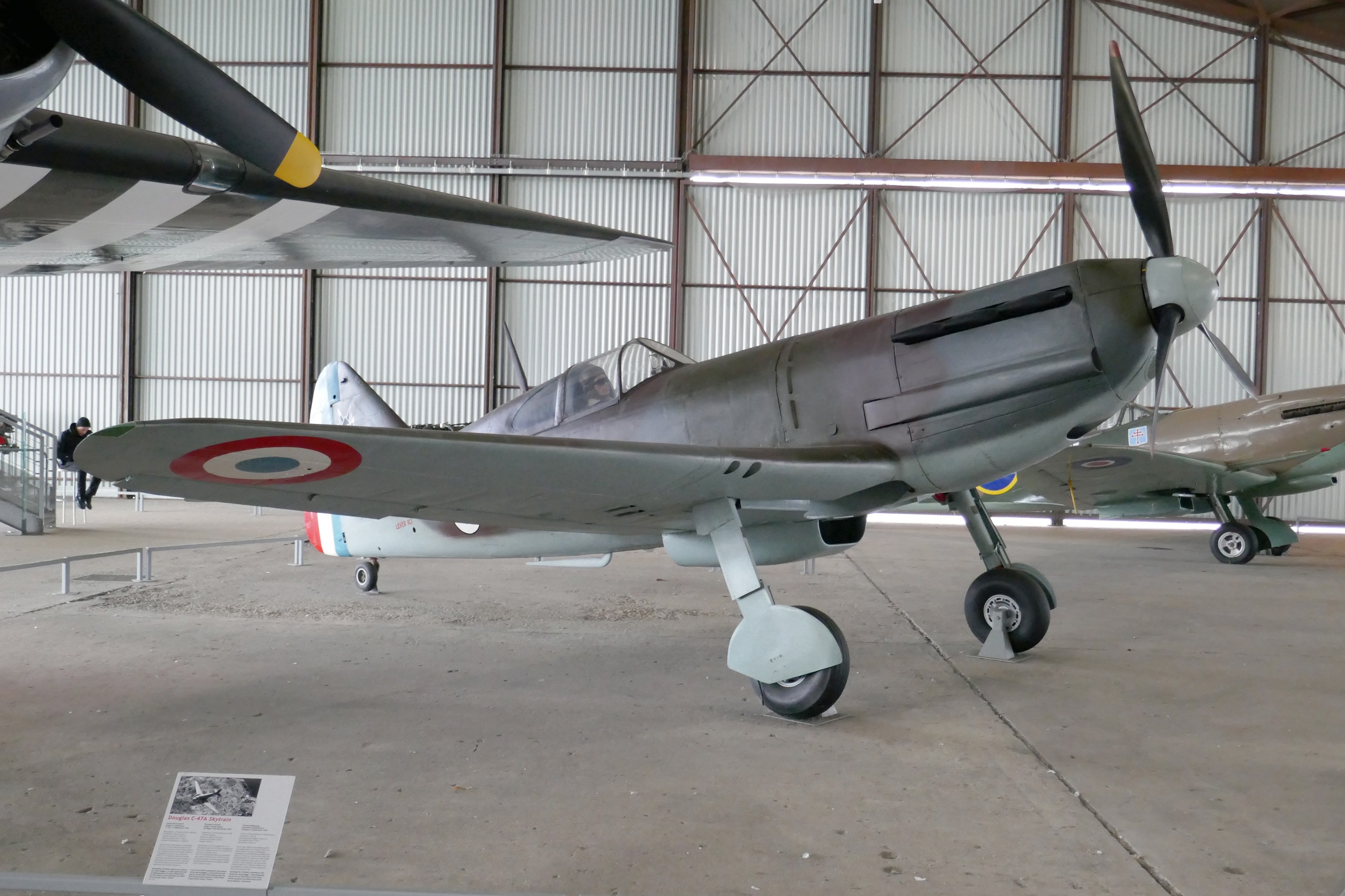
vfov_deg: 40.0
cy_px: 448
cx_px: 672
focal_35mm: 33
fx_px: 1233
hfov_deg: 57.2
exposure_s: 1/50
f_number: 3.3
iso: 1600
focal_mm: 12.1
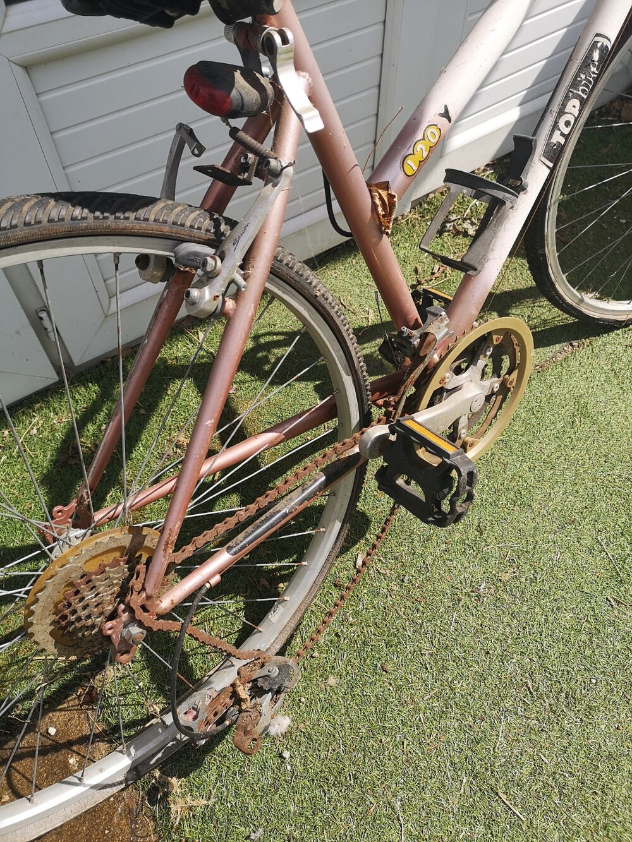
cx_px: 316
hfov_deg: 51.4
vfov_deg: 65.3
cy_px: 421
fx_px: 657
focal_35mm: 27
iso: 50
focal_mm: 5.58
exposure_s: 1/1742
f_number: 1.8
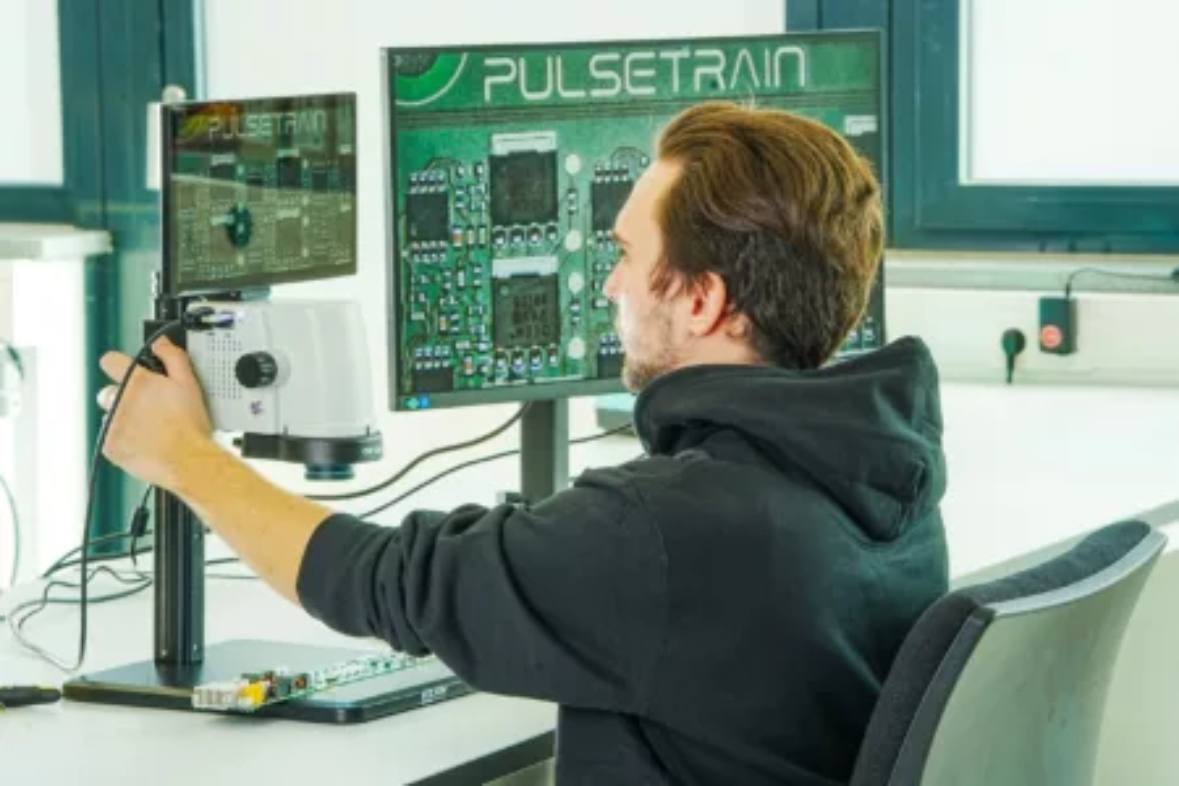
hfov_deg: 13.7
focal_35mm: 150
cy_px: 393
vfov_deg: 9.1
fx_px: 4912
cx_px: 590
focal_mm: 150
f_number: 14
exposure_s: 1/6
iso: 200
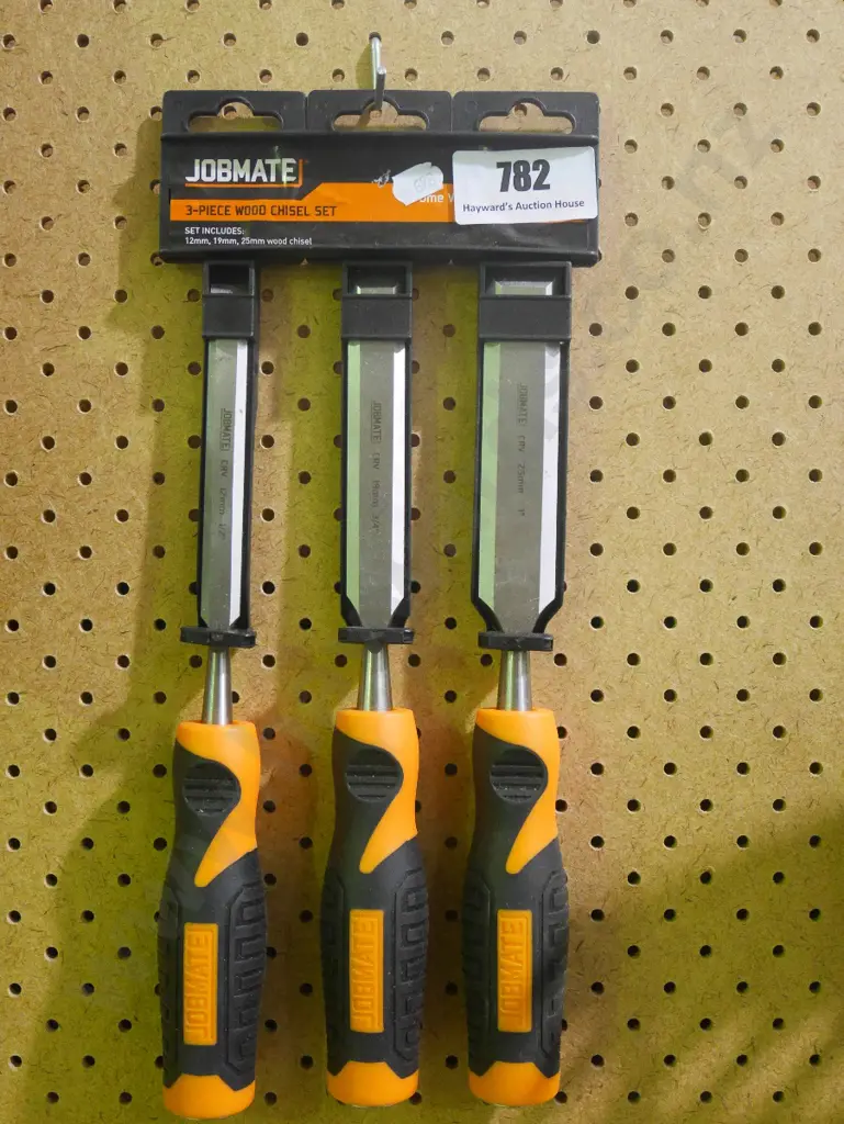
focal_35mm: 38
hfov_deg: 37.8
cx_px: 422
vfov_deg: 49.0
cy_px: 562
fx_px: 1234
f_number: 4.3
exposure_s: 1/40
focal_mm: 19
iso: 3200
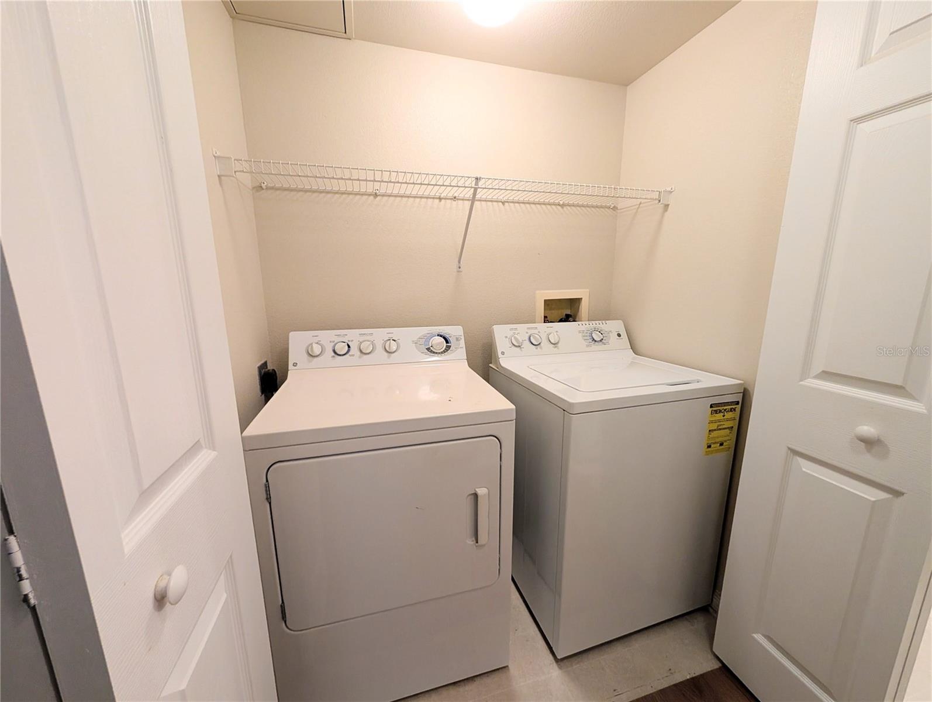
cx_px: 466
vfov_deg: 94.6
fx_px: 324
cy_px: 351
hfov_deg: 110.5
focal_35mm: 12
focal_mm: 2.02
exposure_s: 1/60
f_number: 1.7
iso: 234
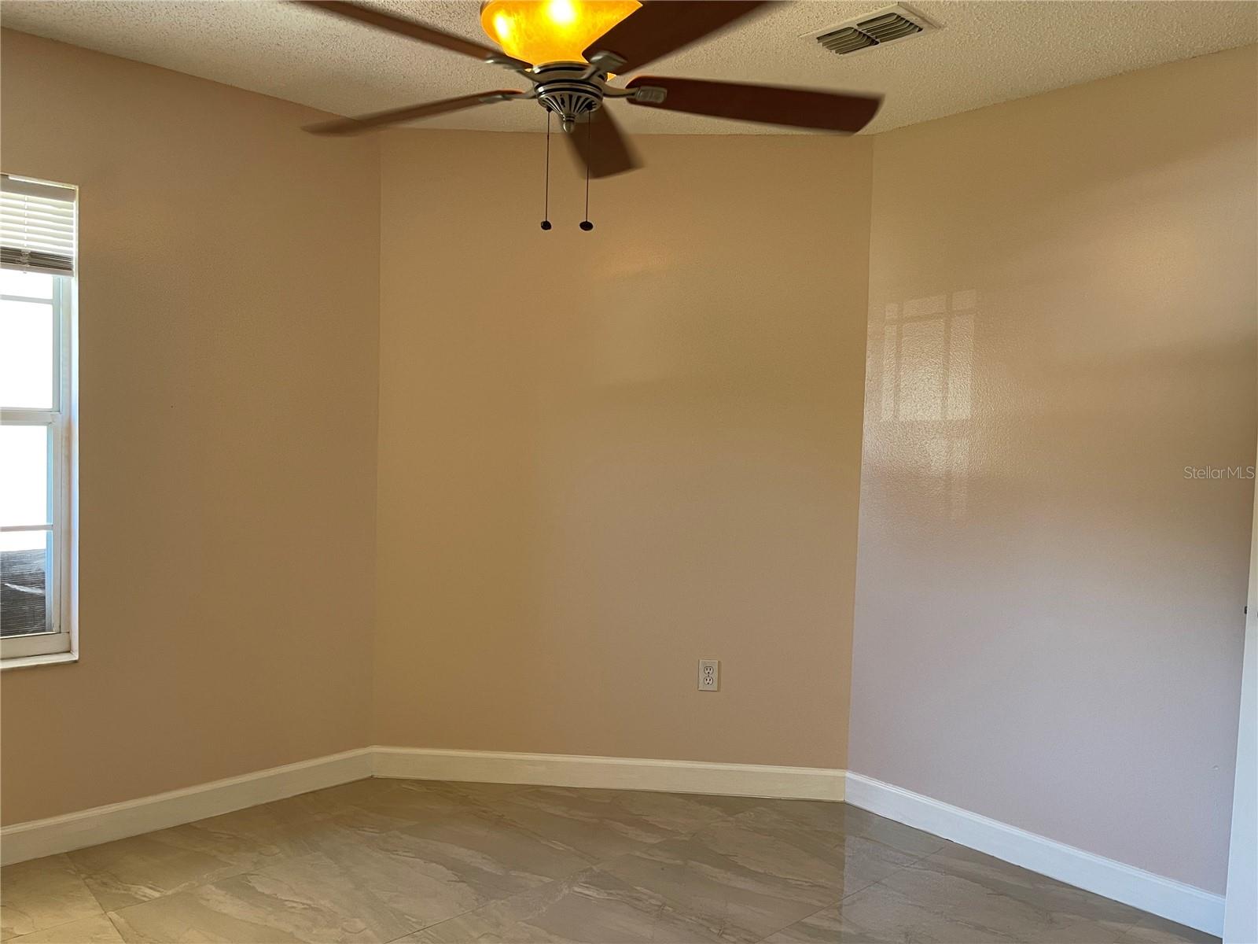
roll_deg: -2.1
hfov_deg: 67.3
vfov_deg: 53.1
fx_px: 945
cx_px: 629
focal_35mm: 26
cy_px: 472
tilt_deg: -3.7
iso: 125
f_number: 1.6
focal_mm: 5.1
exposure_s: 1/60
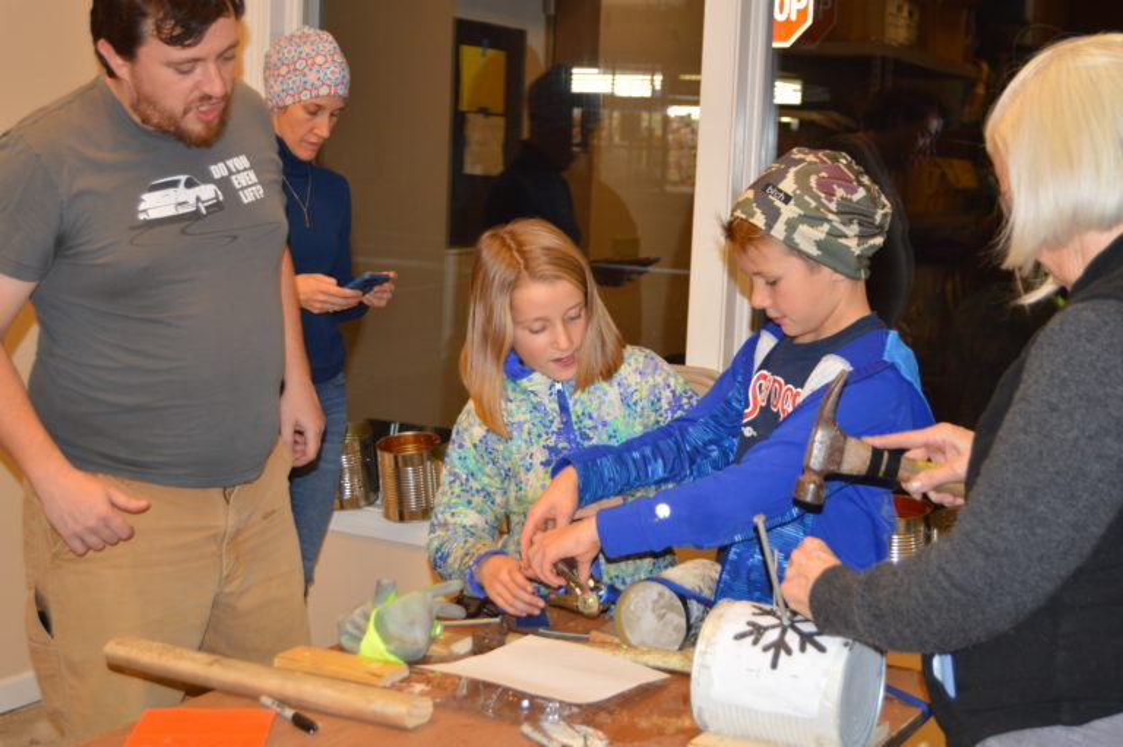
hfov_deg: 37.9
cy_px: 374
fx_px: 1637
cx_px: 562
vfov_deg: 25.7
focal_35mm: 52
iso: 400
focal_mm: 35
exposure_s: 1/60
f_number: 4.5
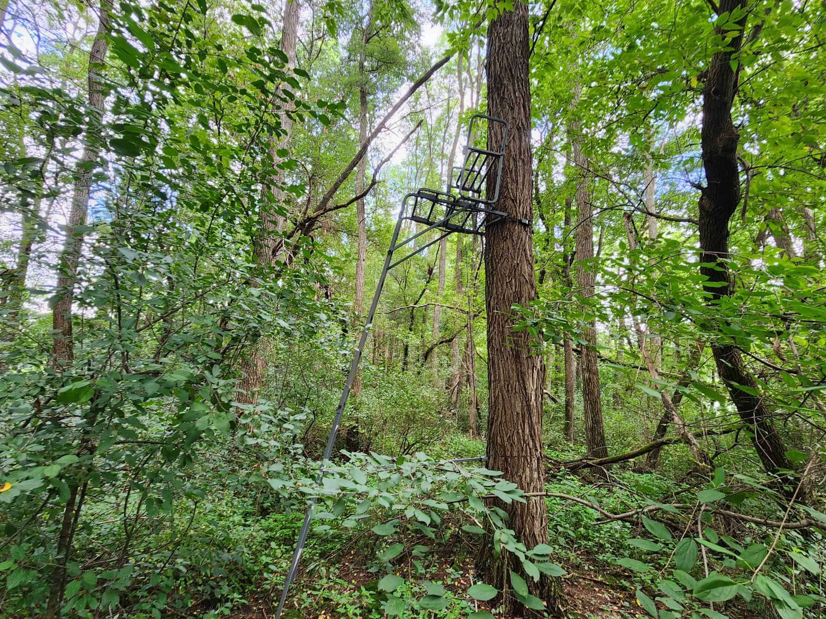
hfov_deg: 98.2
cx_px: 422
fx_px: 358
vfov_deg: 81.7
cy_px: 305
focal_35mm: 15
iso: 125
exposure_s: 1/60
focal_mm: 2.2
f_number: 2.2
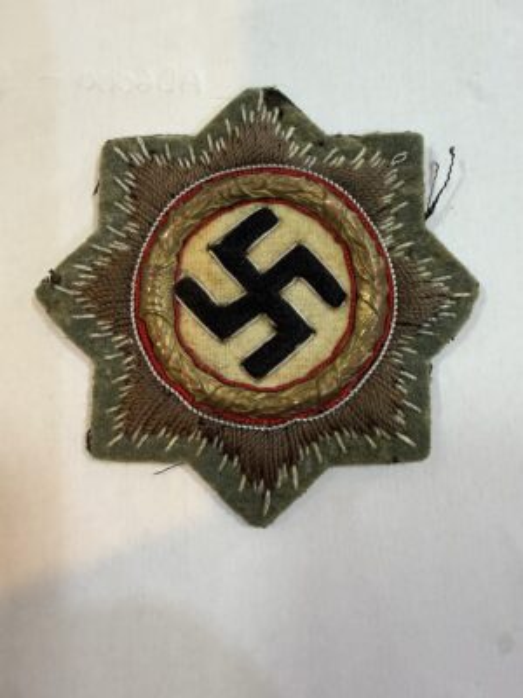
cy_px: 349
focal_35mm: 24
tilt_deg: -81.7
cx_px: 262
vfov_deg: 71.6
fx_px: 483
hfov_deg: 56.8
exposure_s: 1/50
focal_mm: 2.22
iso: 320
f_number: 2.2
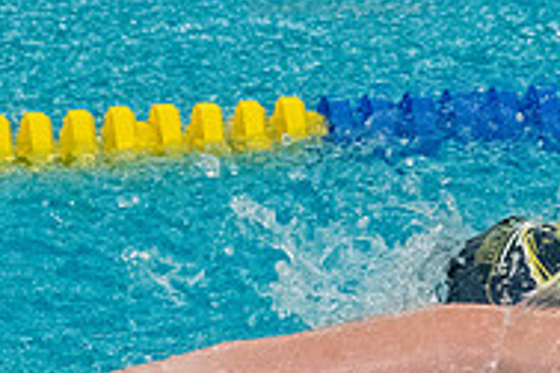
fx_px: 6439
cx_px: 759
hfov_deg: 5.0
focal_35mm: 414
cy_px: 320
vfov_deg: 3.3
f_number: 5
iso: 10000
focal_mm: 90
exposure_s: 1/1250
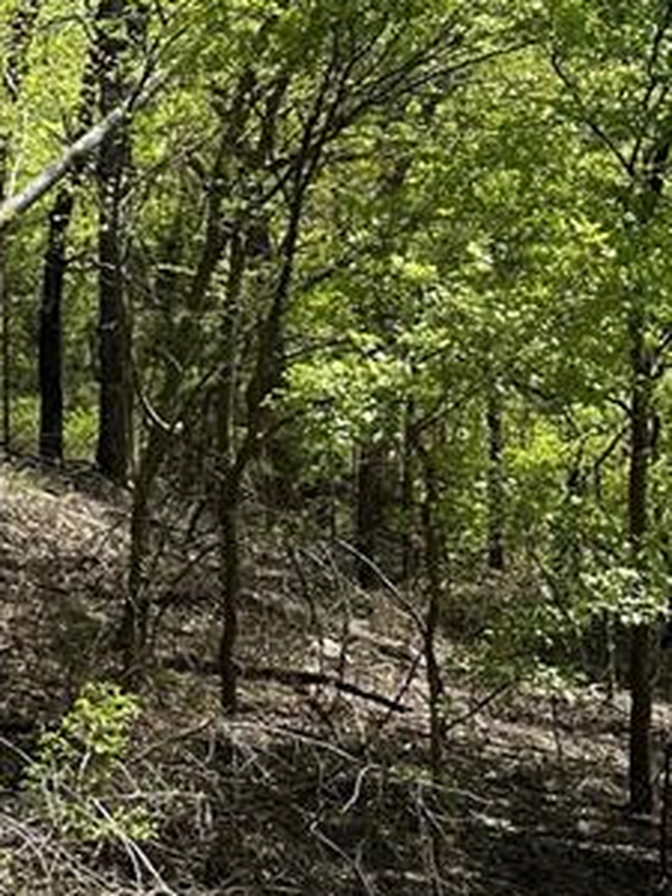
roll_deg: +2.7
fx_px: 2122
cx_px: -845
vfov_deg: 23.8
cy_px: 409
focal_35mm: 82
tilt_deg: +2.6
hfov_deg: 13.8
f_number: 1.78
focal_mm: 6.86
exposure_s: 1/2028
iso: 80
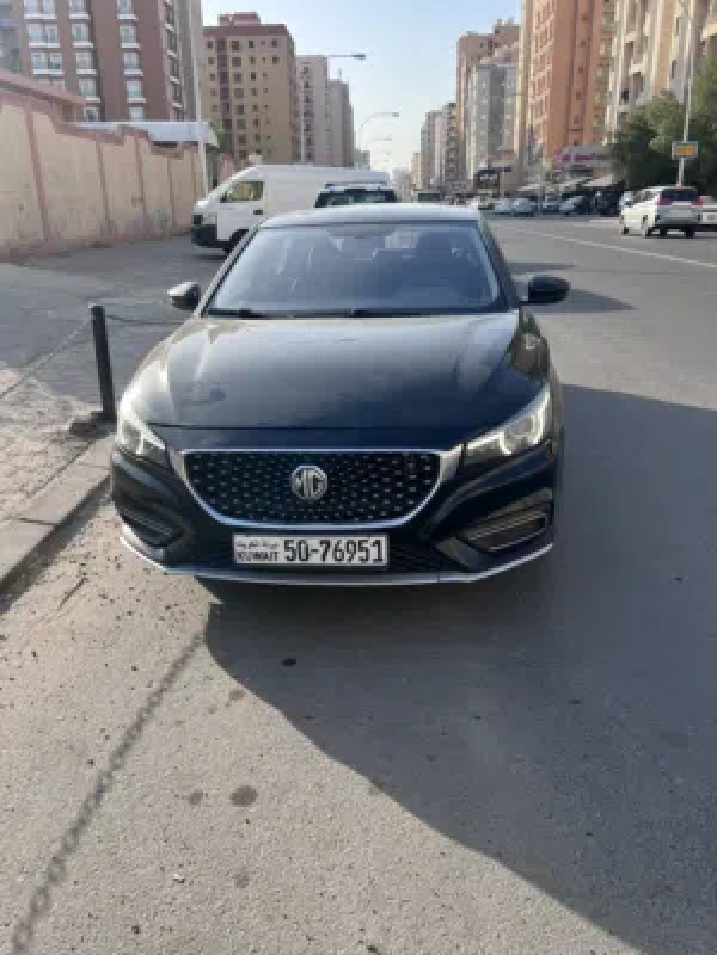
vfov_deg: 67.3
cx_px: 358
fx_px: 718
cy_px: 478
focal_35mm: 26
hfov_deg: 53.1
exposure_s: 1/1412
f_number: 1.5
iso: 50
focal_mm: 5.7
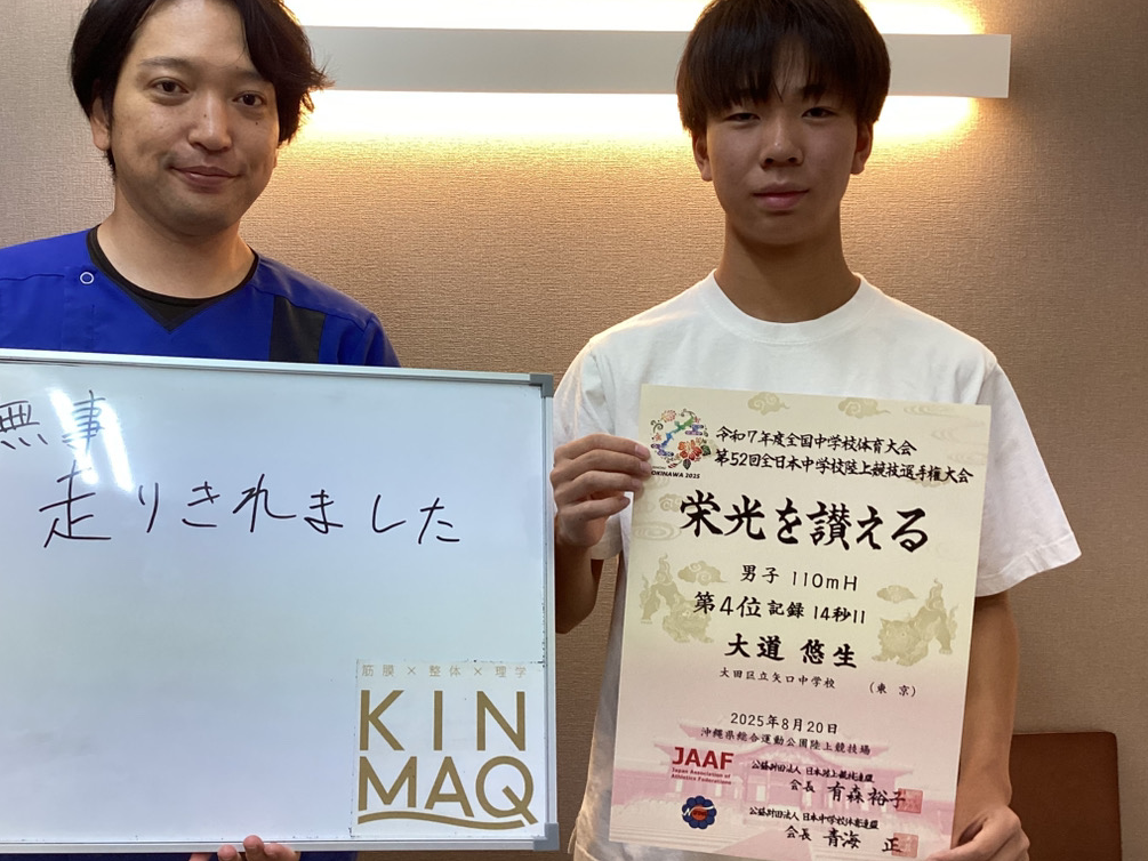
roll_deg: +0.5
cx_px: 465
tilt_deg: -4.7
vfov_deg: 38.7
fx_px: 1227
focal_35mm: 37
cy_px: 457
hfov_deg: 49.8
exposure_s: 1/50
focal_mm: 3.3
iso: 100
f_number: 2.4
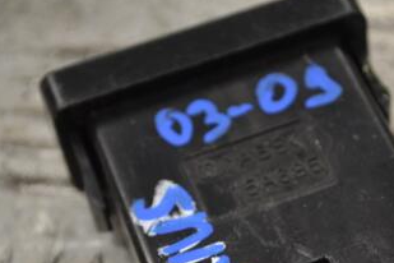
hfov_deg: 15.3
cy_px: 207
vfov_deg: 10.2
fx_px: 1466
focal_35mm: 134
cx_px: 233
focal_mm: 46
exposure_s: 1/80
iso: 400
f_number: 5.3
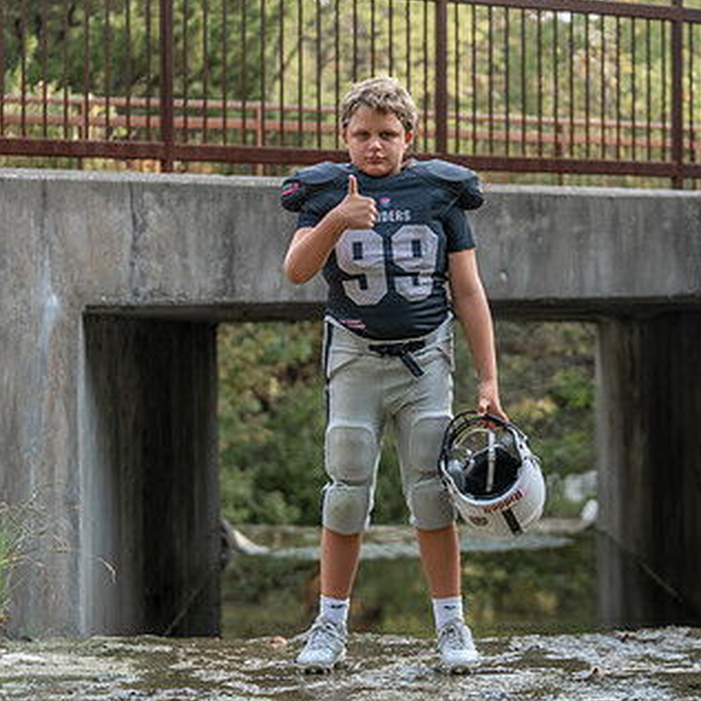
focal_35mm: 109
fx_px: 2497
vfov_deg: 16.0
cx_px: 407
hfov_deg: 16.0
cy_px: 326
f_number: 2.8
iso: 100
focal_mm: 70
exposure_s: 1/320
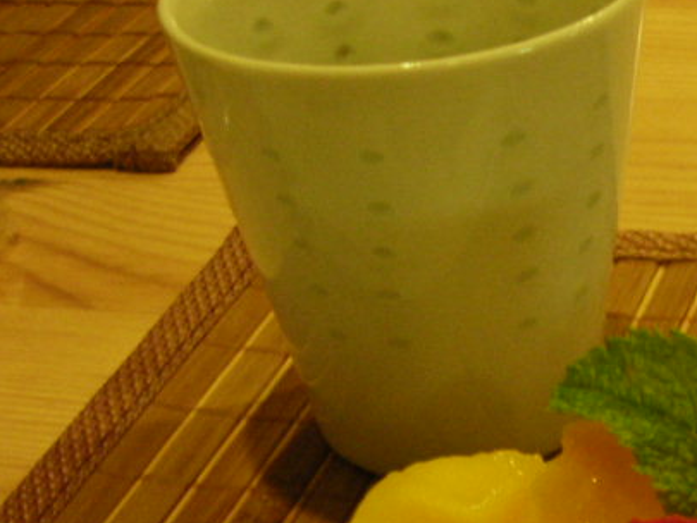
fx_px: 1934
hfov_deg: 19.4
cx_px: 797
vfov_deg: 15.0
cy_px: 585
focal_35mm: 96
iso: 200
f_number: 3.2
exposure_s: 1/3.6
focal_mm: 6.3
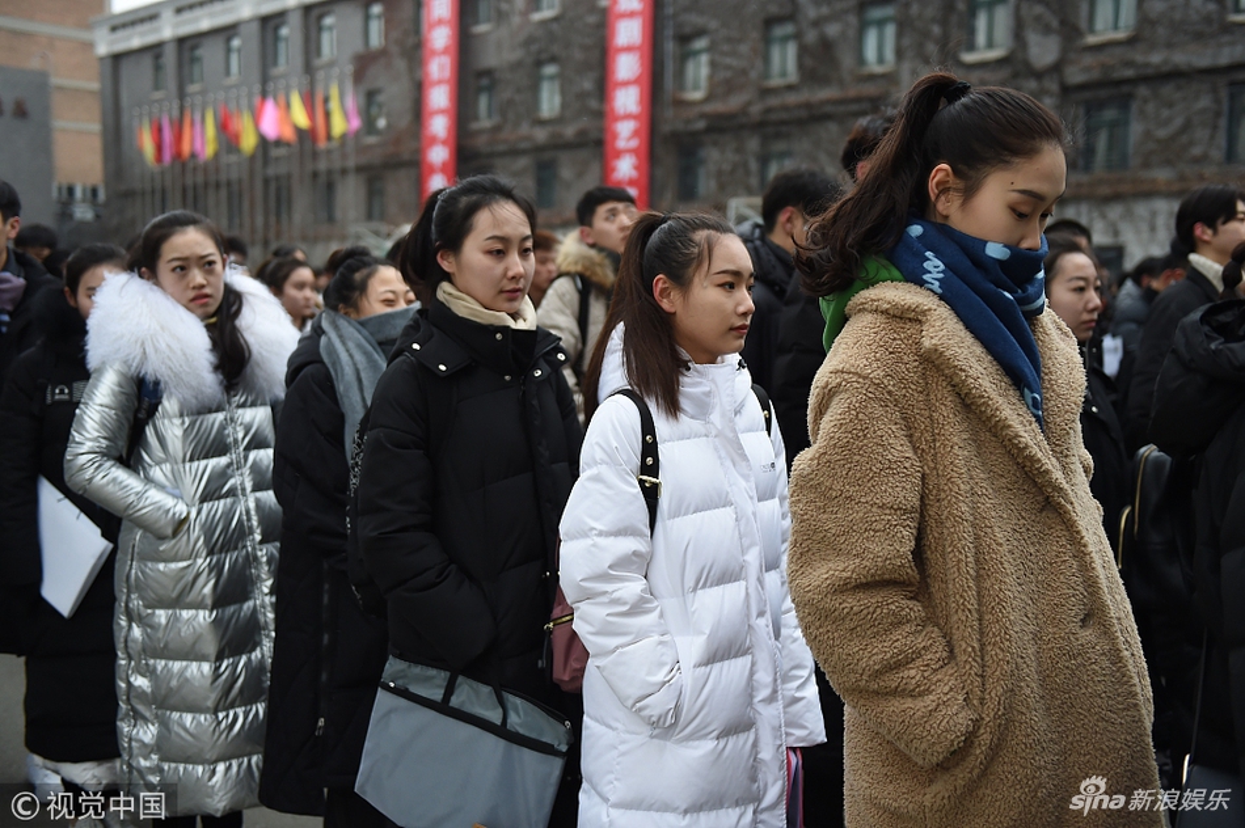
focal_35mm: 38
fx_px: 1313
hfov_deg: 50.7
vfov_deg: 35.0
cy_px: 414
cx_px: 622
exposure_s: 1/200
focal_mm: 38
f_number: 2.8
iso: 1250
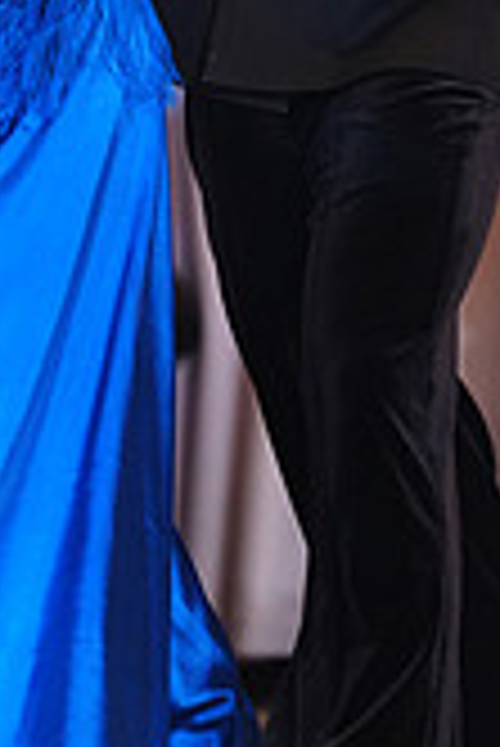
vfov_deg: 2.9
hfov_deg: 2.0
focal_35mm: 700
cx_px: 79
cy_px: -243
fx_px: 14552
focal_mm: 200
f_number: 2.8
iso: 2500
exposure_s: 1/400
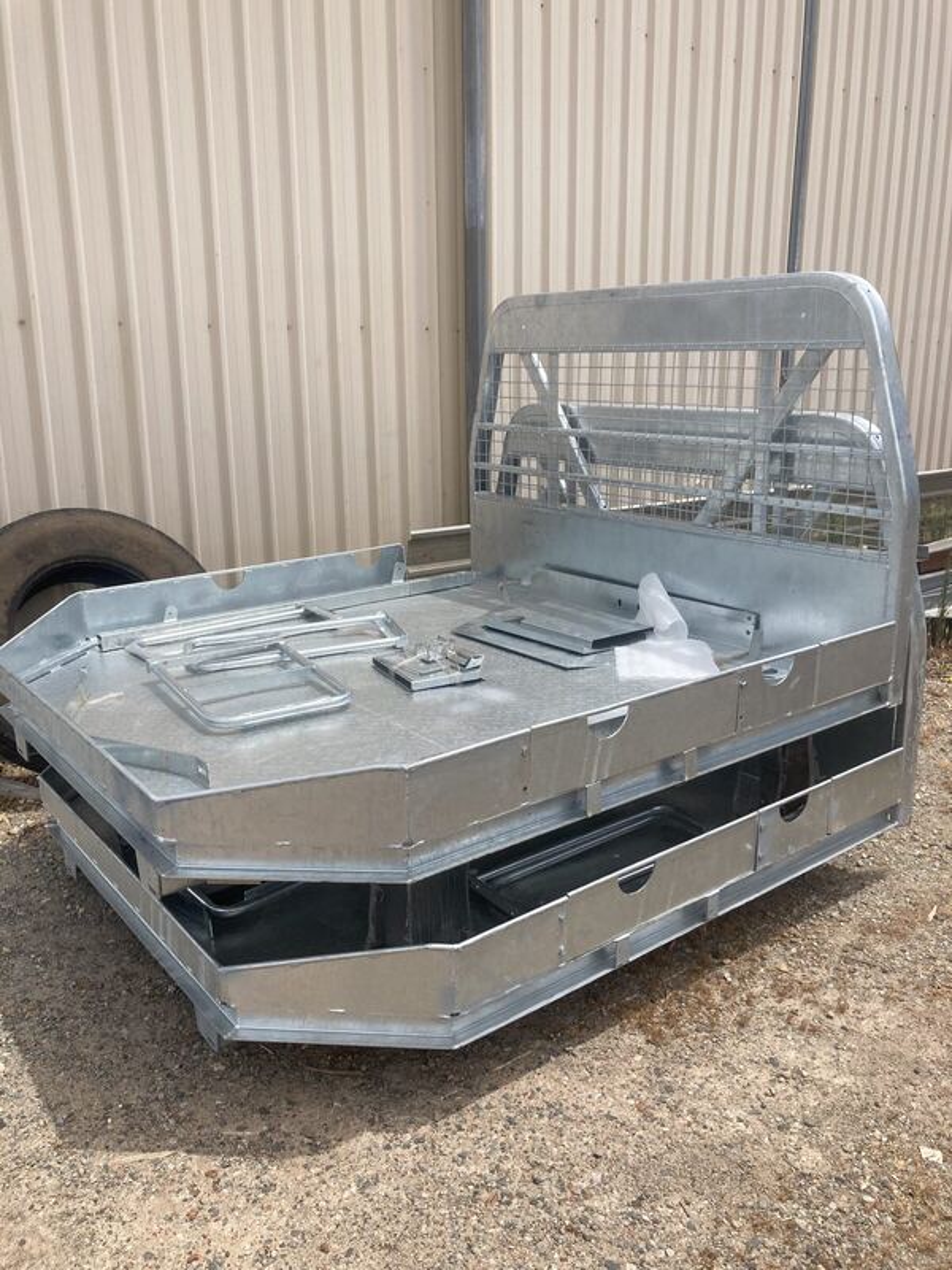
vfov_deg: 63.4
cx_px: 476
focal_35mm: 28
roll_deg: -0.3
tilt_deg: -11.4
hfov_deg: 49.7
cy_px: 635
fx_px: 1027
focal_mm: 3.99
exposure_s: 1/1845
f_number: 1.8
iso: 20
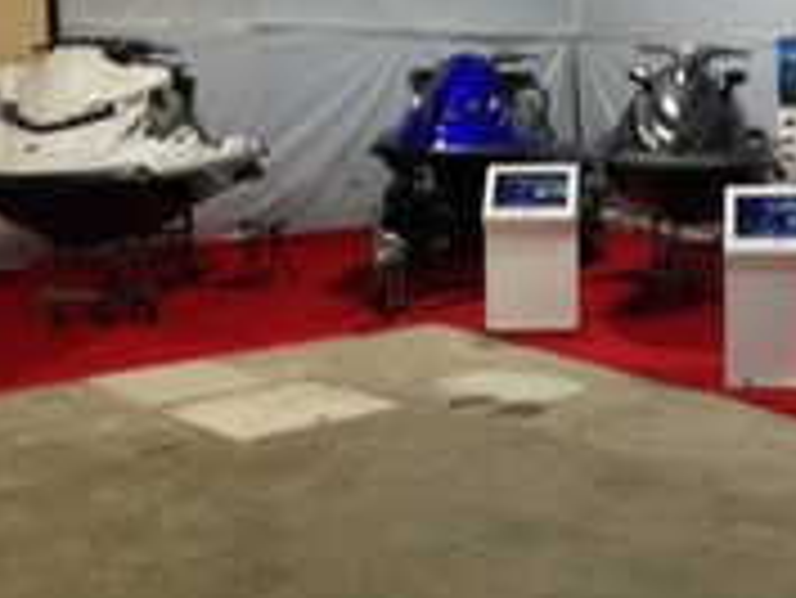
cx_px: 706
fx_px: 1519
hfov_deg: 28.3
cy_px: 146
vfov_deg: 22.1
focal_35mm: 66
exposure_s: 1/20
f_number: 2.4
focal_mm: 4.12
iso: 160
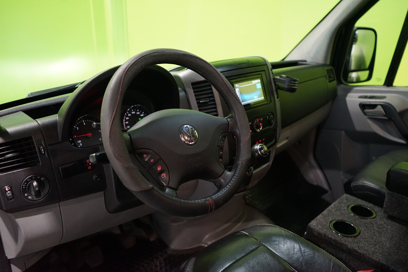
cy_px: 136
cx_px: 204
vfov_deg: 46.4
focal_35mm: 28
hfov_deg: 65.5
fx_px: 317
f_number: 3.5
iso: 6400
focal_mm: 28
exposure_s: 1/100
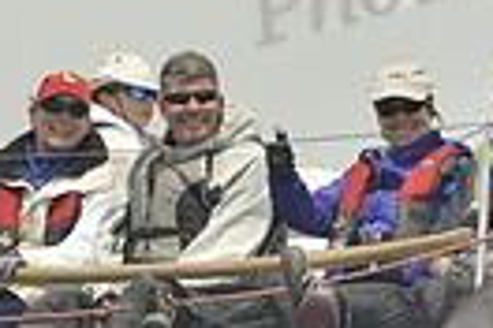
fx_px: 8120
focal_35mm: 593
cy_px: 196
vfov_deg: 2.3
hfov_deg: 3.5
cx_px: 60
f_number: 7.1
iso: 280
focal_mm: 135
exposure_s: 1/1250
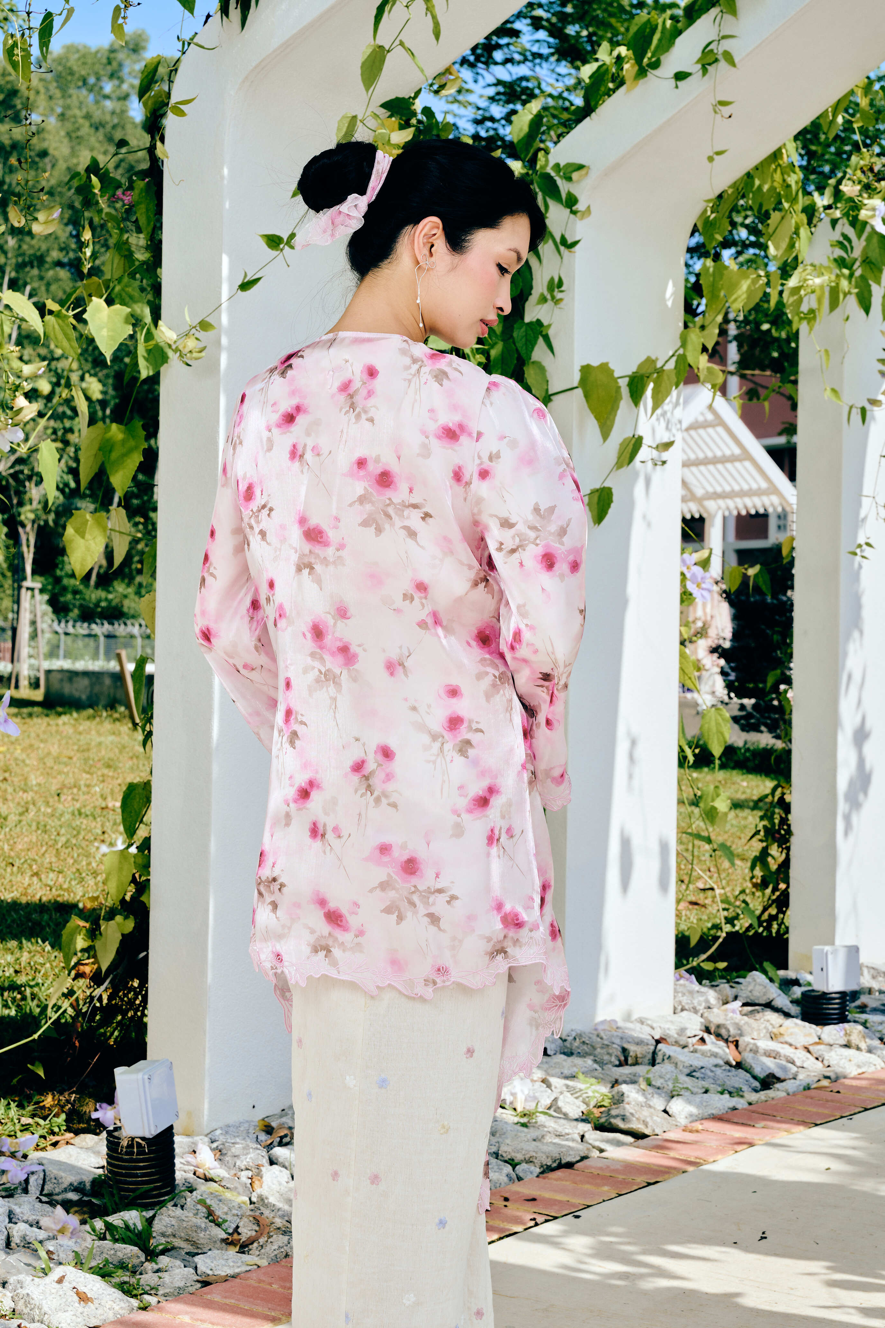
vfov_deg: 32.9
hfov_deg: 22.3
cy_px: 664
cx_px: 442
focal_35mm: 61
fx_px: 2249
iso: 125
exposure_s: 1/125
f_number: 10
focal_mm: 61
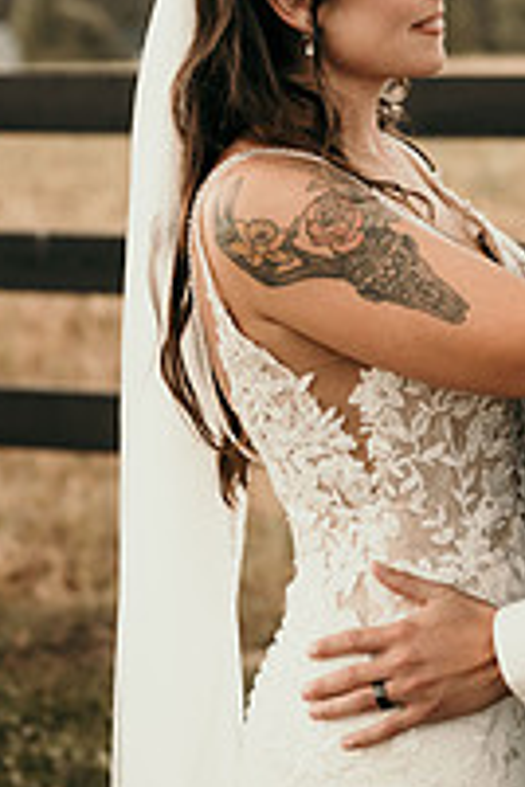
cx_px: 560
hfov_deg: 12.1
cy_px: 31
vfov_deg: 17.9
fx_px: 2450
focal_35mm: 112
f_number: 2.8
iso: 1250
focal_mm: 50
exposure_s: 1/100
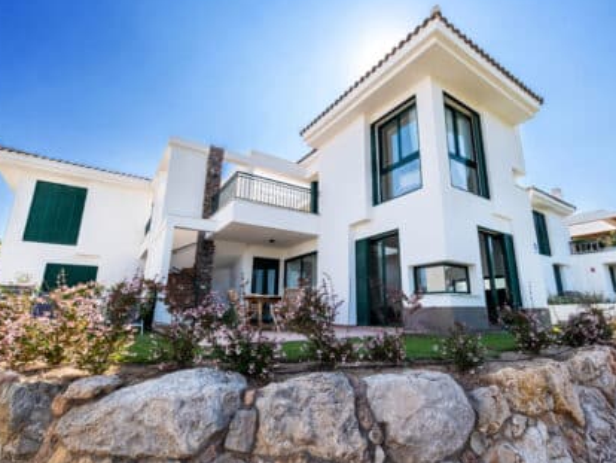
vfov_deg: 74.8
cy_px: 235
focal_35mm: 17
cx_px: 341
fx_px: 303
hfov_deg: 90.7
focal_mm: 10
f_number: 9
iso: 200
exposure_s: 1/400
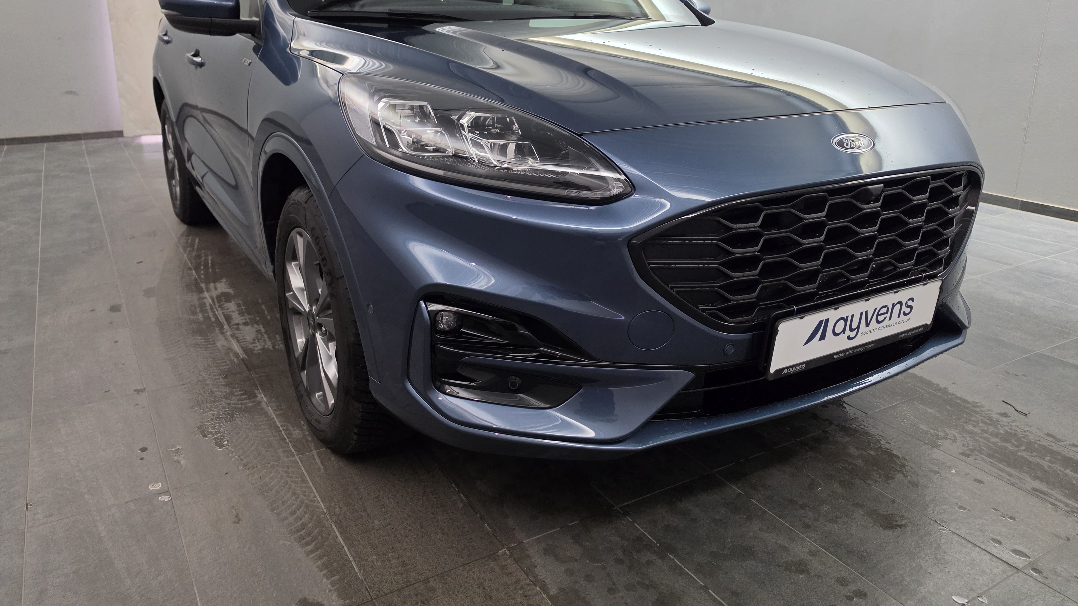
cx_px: 532
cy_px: 234
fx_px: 743
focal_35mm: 26
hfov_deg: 71.9
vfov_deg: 44.1
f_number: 1.4
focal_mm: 6.5
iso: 400
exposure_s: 1/120
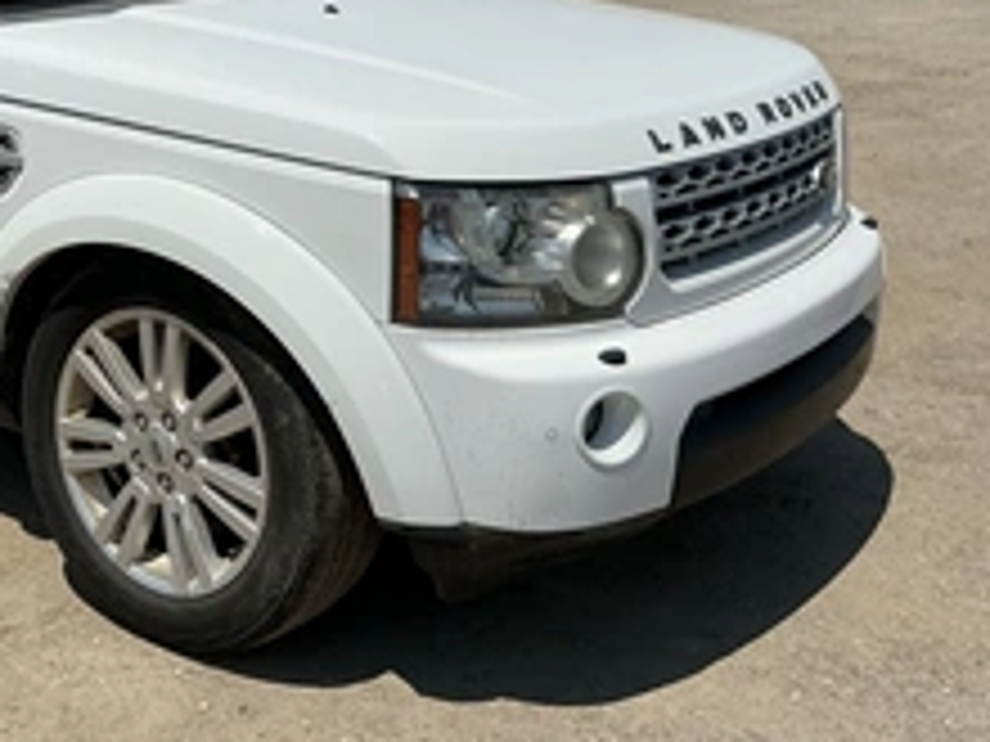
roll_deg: -0.3
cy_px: 139
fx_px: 1459
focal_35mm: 51
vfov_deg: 27.9
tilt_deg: -10.6
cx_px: 140
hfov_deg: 35.7
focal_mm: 3
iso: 25
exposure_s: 1/4405
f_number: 1.8
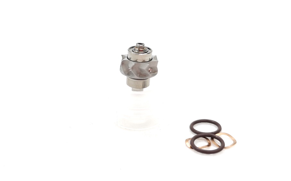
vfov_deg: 39.3
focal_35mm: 32
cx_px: 144
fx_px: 254
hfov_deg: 59.7
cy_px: 79
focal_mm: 3.95
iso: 80
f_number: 1.8
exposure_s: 1/100
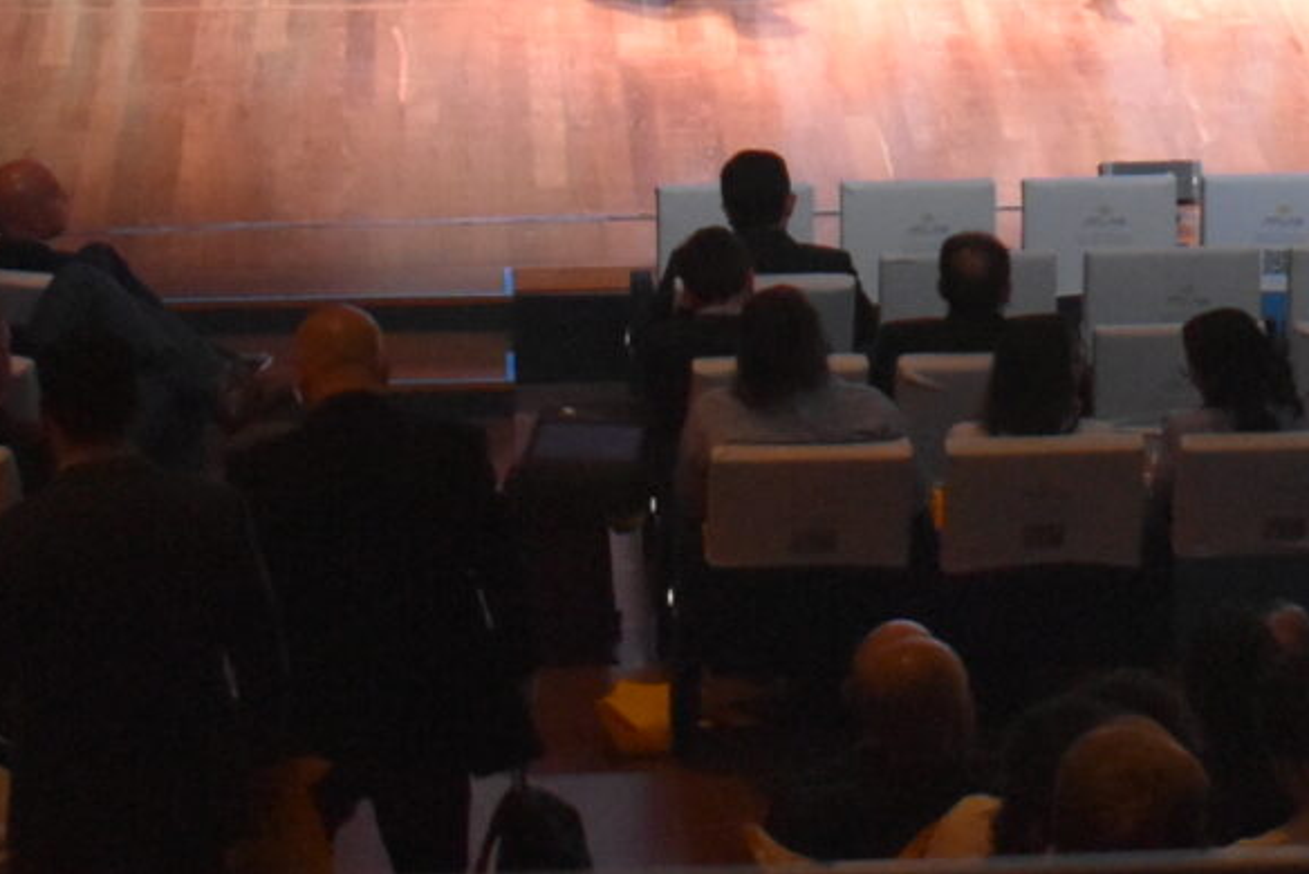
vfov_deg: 7.9
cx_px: 1526
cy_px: -509
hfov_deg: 11.8
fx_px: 6221
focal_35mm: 171
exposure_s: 1/60
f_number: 4
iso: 2500
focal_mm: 26
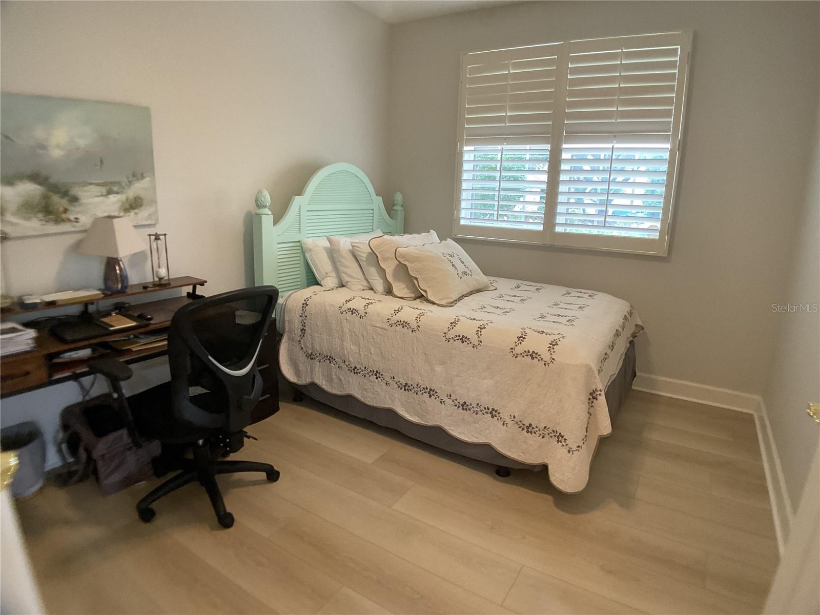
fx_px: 687
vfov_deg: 48.2
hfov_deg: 61.7
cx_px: 410
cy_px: 308
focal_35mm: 29
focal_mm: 3
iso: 160
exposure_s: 1/60
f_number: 1.8
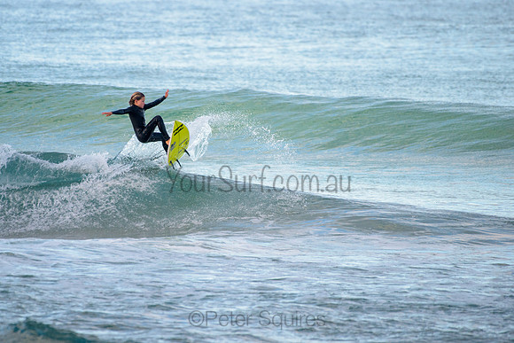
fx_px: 8758
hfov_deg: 3.4
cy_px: 148
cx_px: 199
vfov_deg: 2.2
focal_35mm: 613
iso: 320
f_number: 5.6
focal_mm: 500
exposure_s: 1/2000
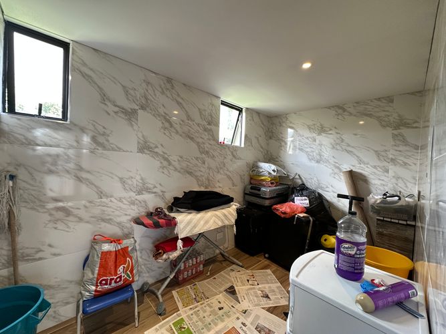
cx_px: 223
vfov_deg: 85.7
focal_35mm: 14
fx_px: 180
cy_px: 167
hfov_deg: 102.1
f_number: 2.2
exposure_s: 1/60
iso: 200
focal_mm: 2.22
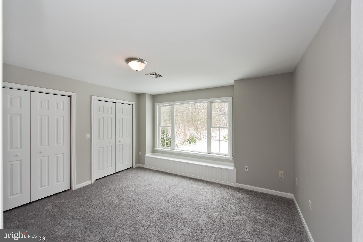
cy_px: 121
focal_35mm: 14
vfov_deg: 81.2
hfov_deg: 104.2
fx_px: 141
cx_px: 182
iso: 200
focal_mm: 14
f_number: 8
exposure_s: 1/8
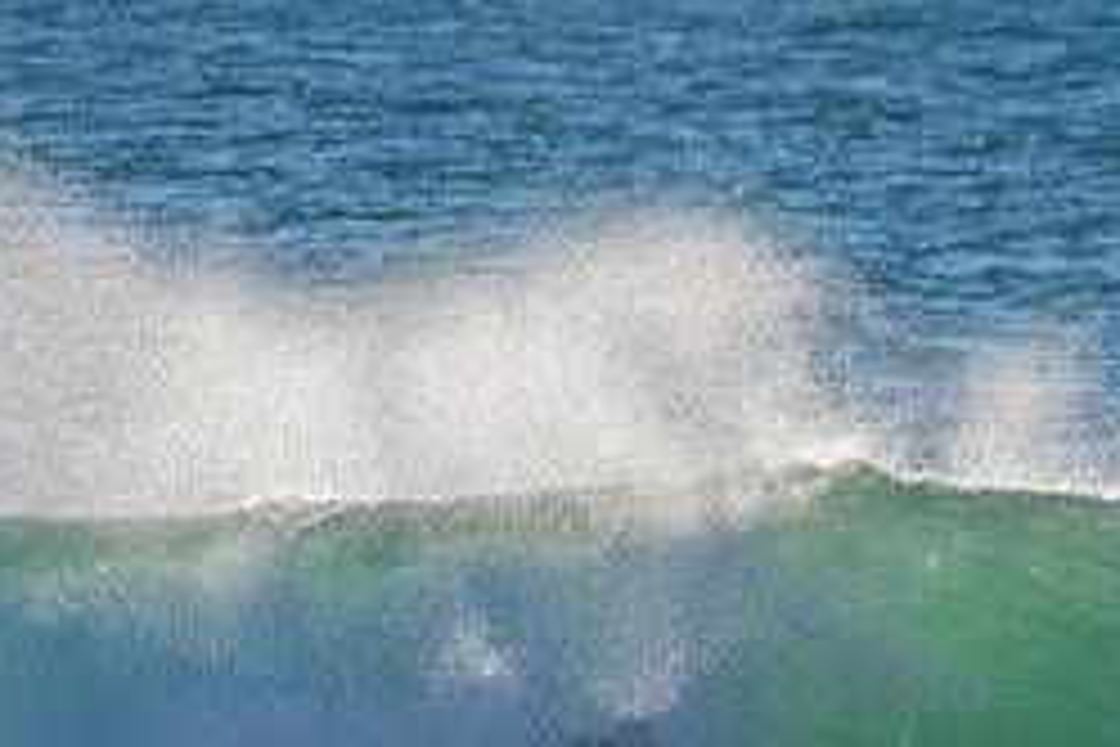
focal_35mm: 1427
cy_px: 788
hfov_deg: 1.4
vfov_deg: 1.0
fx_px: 44392
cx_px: 823
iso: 64
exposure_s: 1/320
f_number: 9
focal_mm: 500
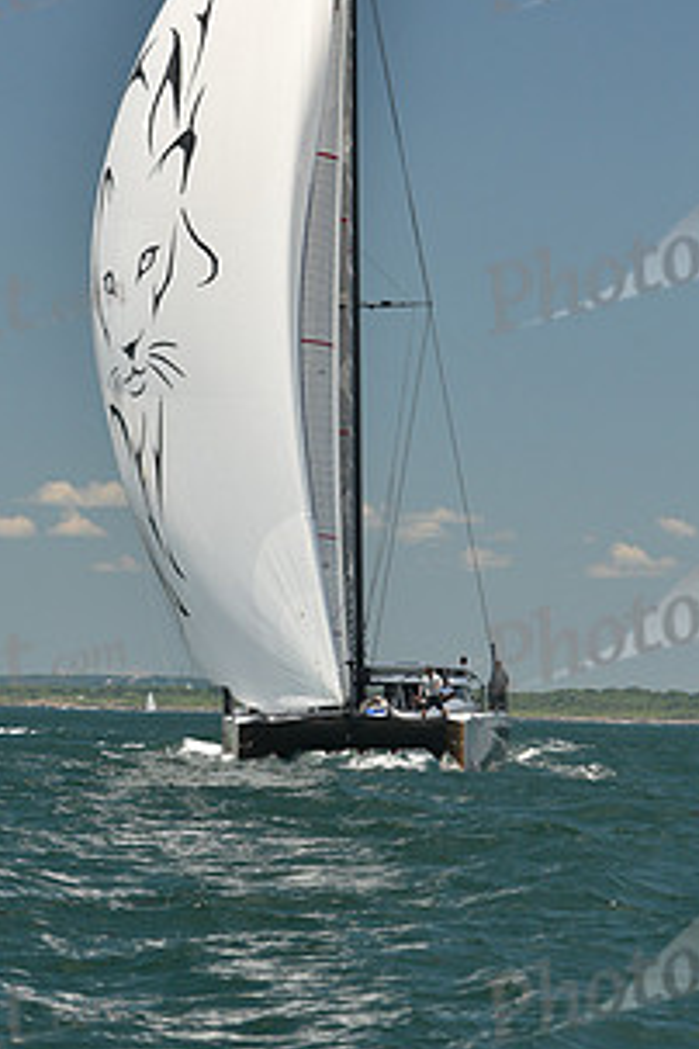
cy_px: 474
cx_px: 306
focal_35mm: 182
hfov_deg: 7.5
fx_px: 5300
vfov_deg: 11.3
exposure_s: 1/1250
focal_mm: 95
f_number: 5
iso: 320
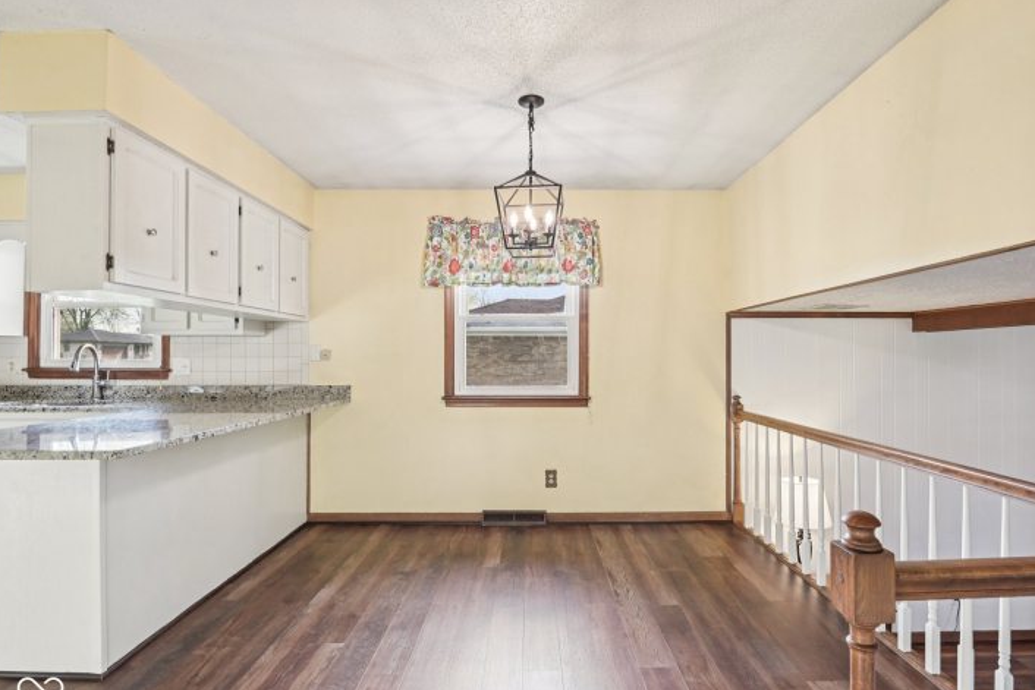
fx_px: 489
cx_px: 542
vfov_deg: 70.4
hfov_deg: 93.2
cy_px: 359
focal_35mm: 17
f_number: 8
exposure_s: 1/15
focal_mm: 16
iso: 280
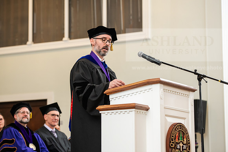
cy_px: 76
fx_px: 621
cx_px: 114
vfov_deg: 14.0
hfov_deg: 20.8
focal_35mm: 98
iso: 1250
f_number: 3.5
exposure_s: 1/200
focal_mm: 98
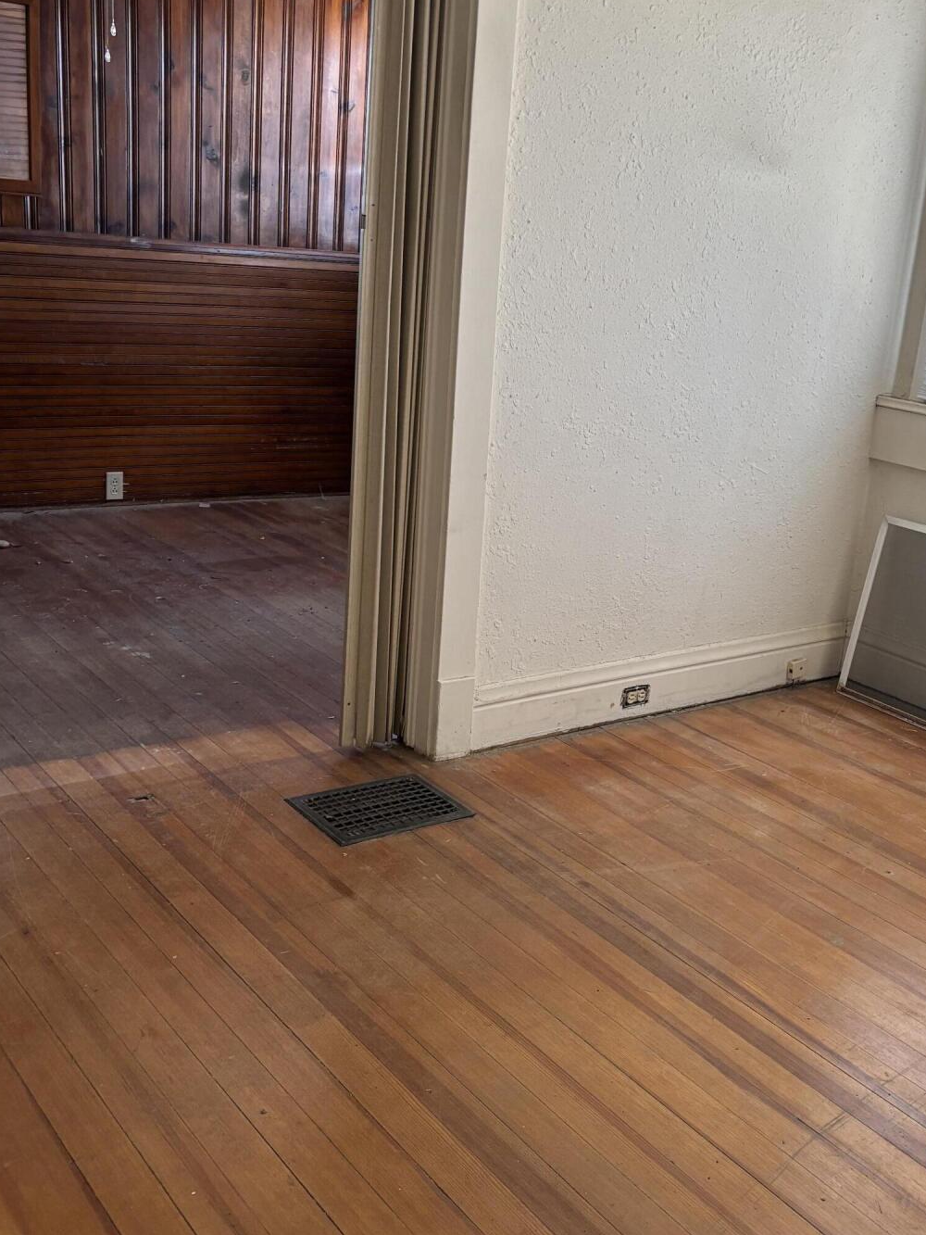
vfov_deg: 47.9
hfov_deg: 36.6
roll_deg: -5.1
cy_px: 622
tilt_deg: -17.3
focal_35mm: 39
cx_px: 582
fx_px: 1391
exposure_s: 1/67
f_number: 1.6
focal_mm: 5.96
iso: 125
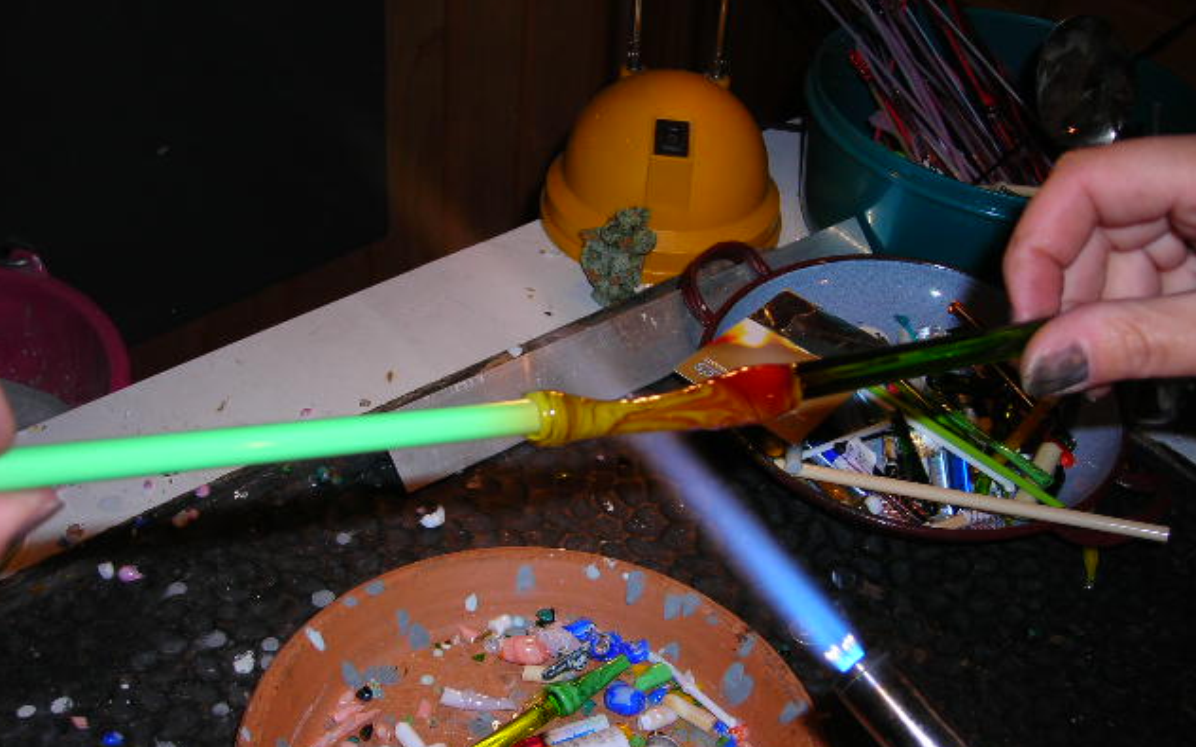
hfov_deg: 45.3
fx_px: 1434
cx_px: 596
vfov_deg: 29.2
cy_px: 348
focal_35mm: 44
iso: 50
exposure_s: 1/60.1
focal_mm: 6.8
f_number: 3.3
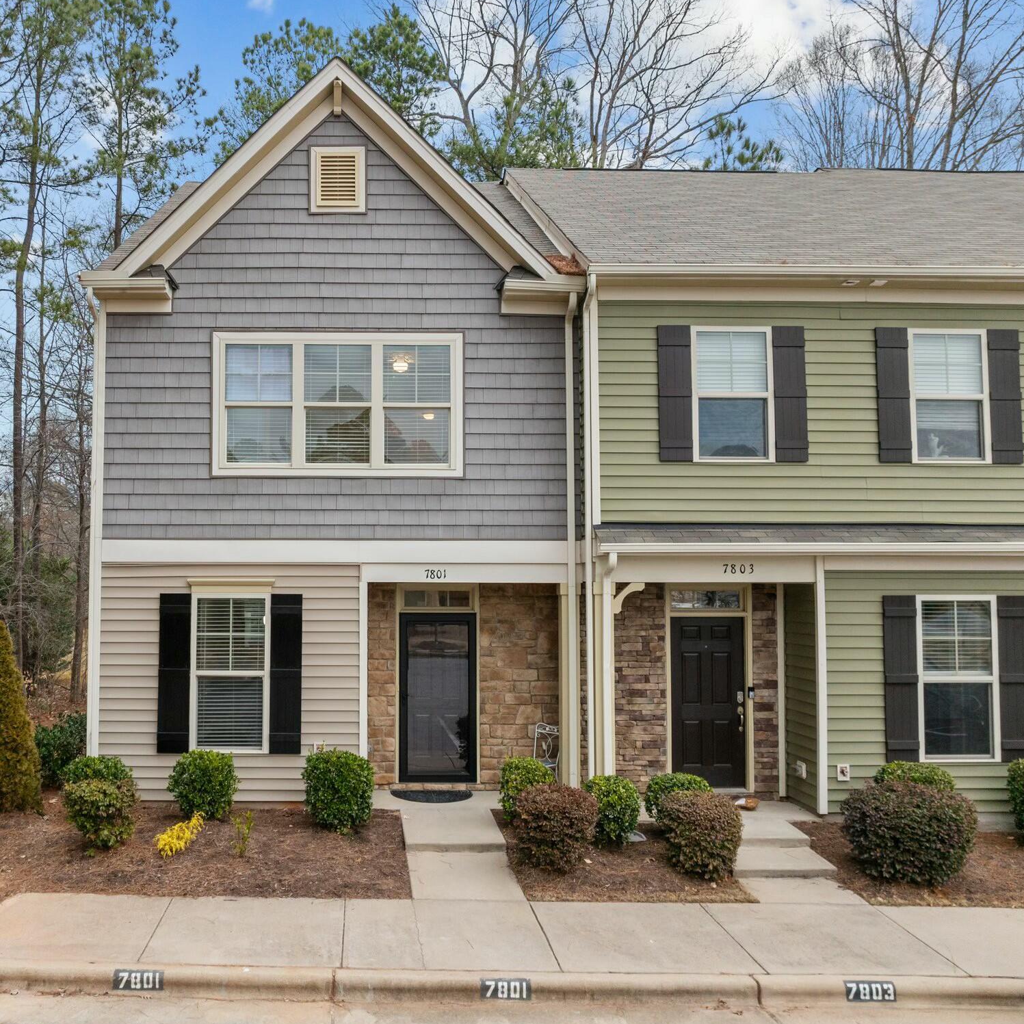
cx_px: 350
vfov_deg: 55.6
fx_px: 971
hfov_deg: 54.6
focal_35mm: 29
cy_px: 507
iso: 320
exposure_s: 1/240
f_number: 2.8
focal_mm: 12.29
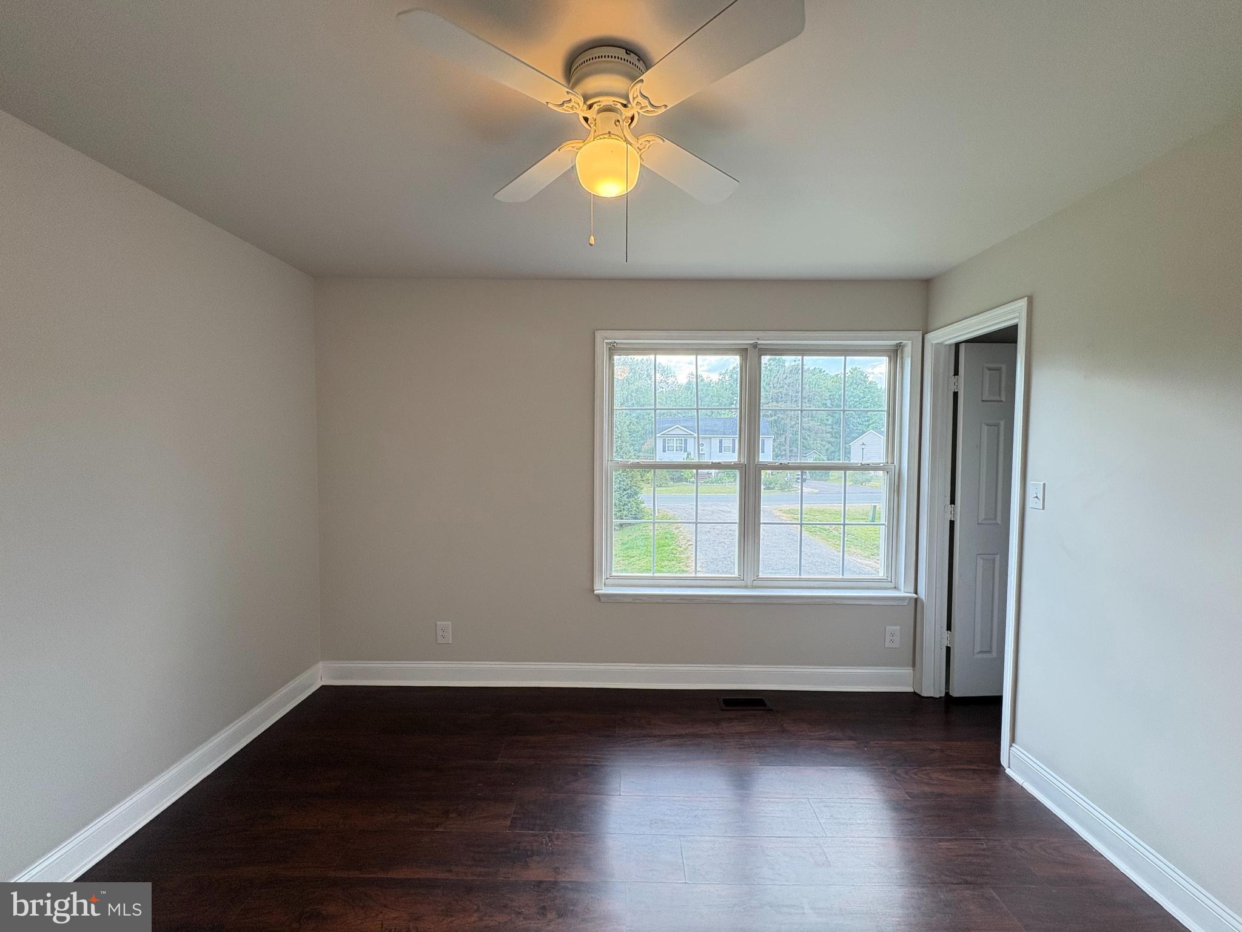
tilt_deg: -1.7
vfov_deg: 85.7
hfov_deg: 102.1
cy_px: 466
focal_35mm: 14
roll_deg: +0.0
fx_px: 502
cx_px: 621
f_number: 2.2
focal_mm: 2.22
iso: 200
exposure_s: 1/120
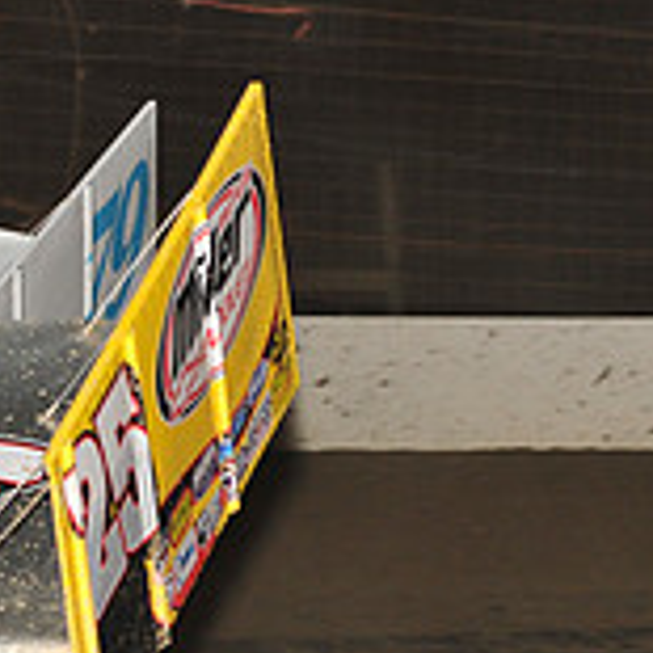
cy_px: 725
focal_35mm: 357
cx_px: -278
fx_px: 7619
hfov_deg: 4.9
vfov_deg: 4.9
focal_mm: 112
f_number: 6.3
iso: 1000
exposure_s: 1/320
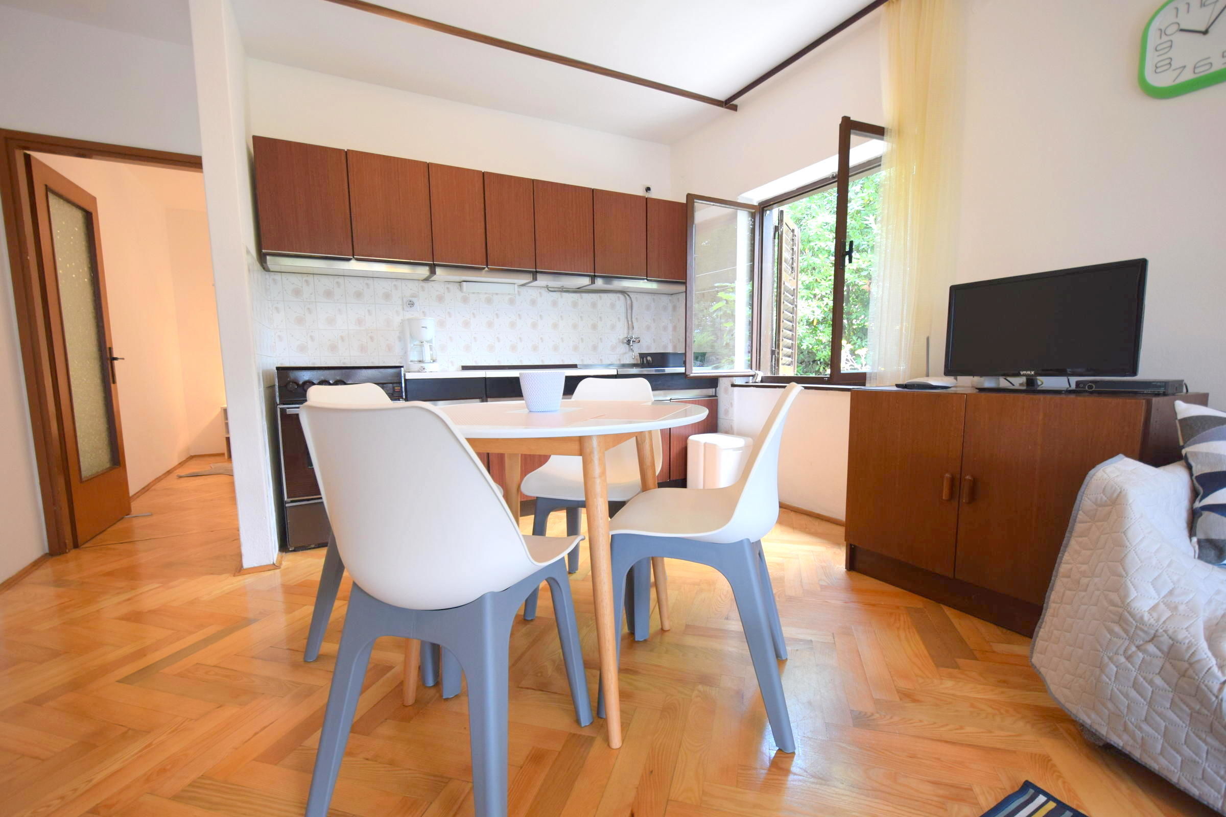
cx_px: 613
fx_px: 511
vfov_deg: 77.3
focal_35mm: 15
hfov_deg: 100.4
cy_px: 408
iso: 720
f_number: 4
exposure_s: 1/60
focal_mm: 10
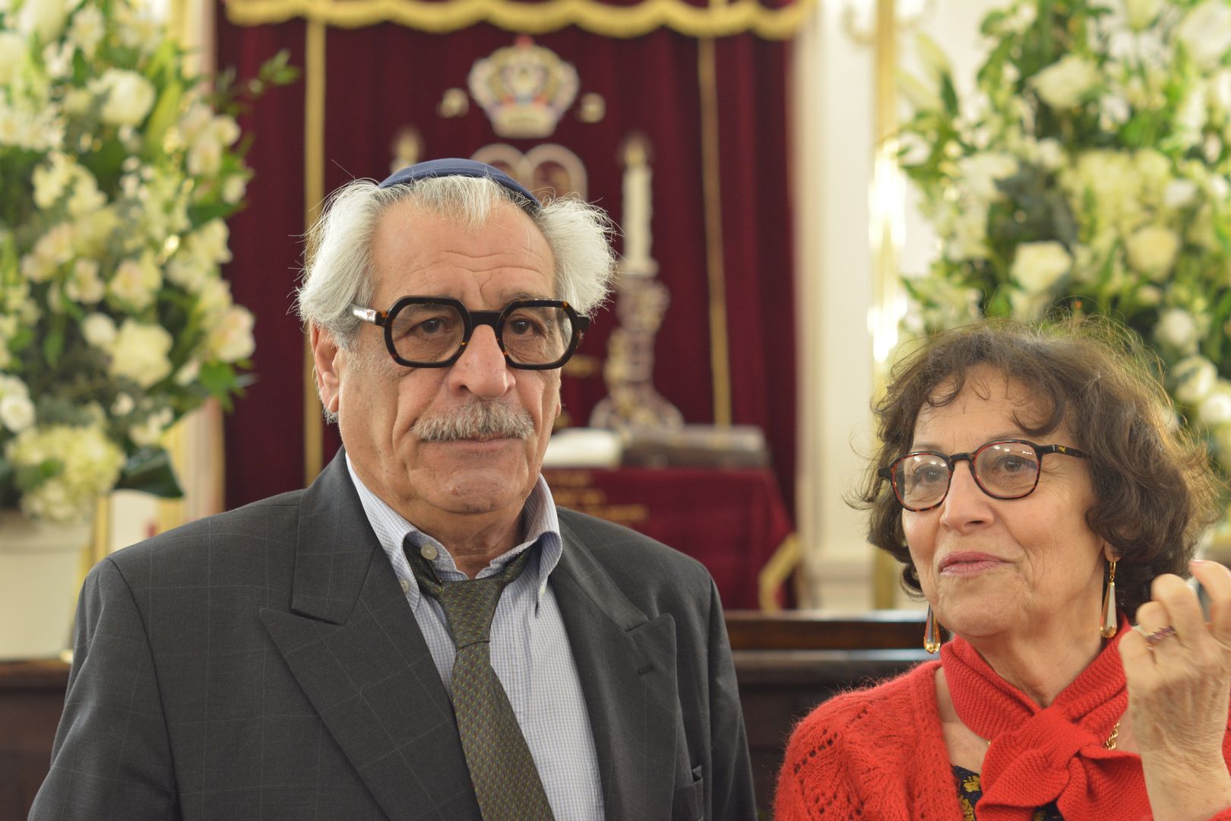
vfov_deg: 18.2
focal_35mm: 75
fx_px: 2564
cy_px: 410
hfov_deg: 27.0
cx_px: 616
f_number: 3.2
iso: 800
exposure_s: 1/40
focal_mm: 50
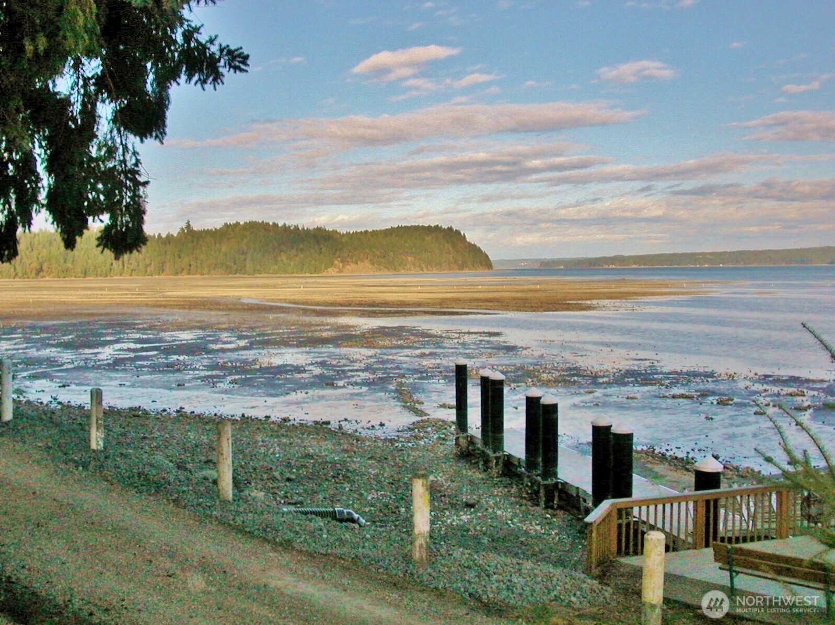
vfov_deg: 38.6
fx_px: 892
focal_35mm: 37
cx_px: 418
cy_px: 312
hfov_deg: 50.2
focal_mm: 5.6
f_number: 4.5
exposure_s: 1/818
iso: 141
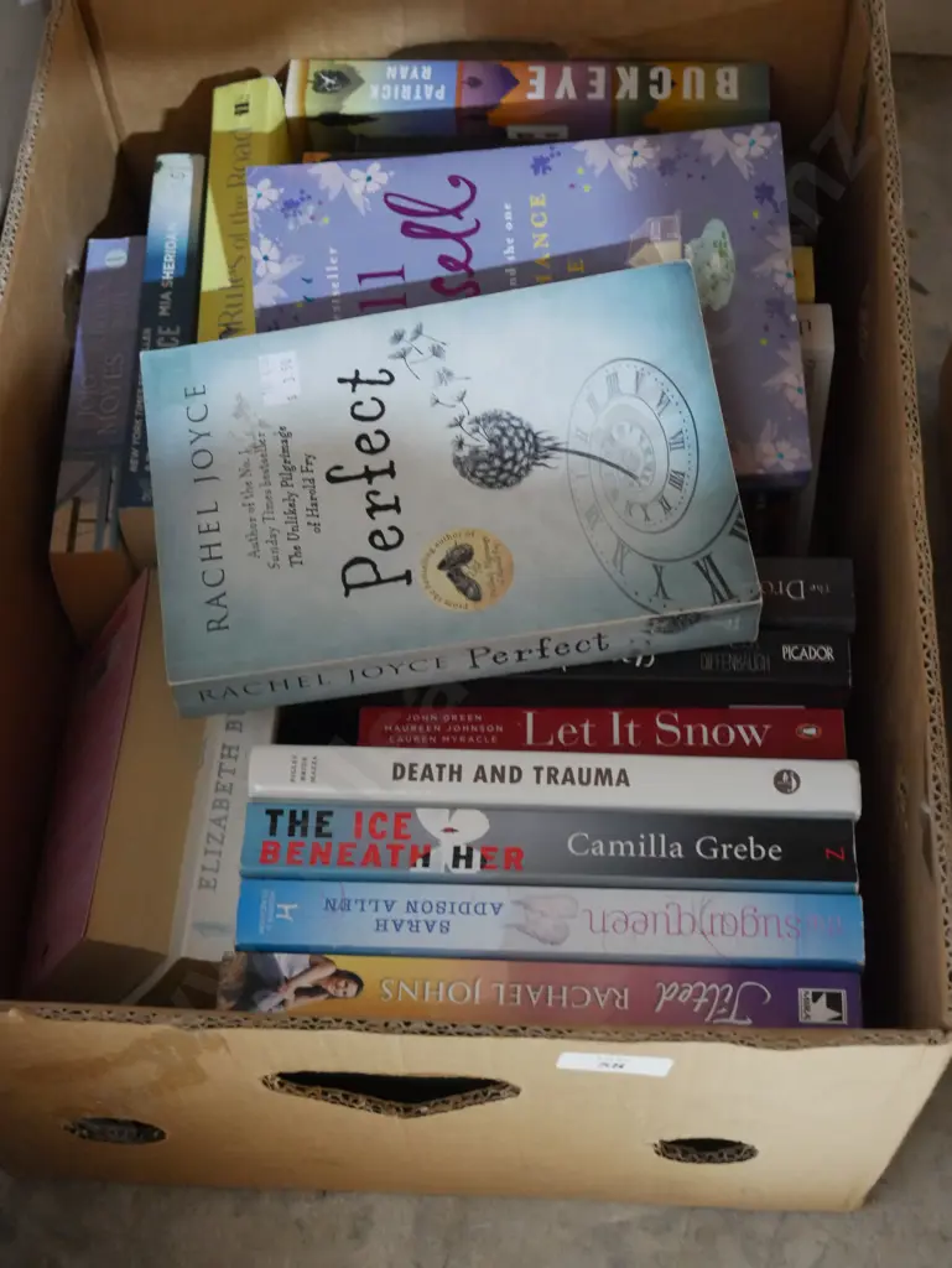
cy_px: 634
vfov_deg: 38.2
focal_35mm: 50
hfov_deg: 29.1
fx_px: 1832
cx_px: 476
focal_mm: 25
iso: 3200
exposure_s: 1/13
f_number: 5.3
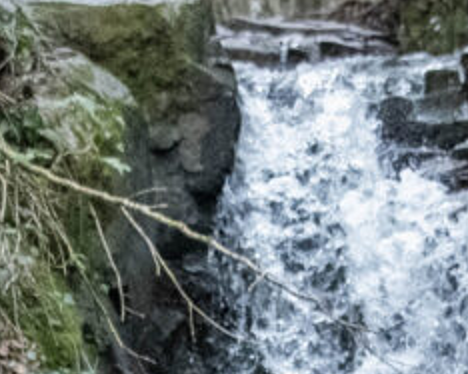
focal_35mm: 321
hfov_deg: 6.0
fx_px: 4444
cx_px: 232
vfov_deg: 4.7
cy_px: 764
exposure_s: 1/1600
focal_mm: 52
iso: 16000
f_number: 5
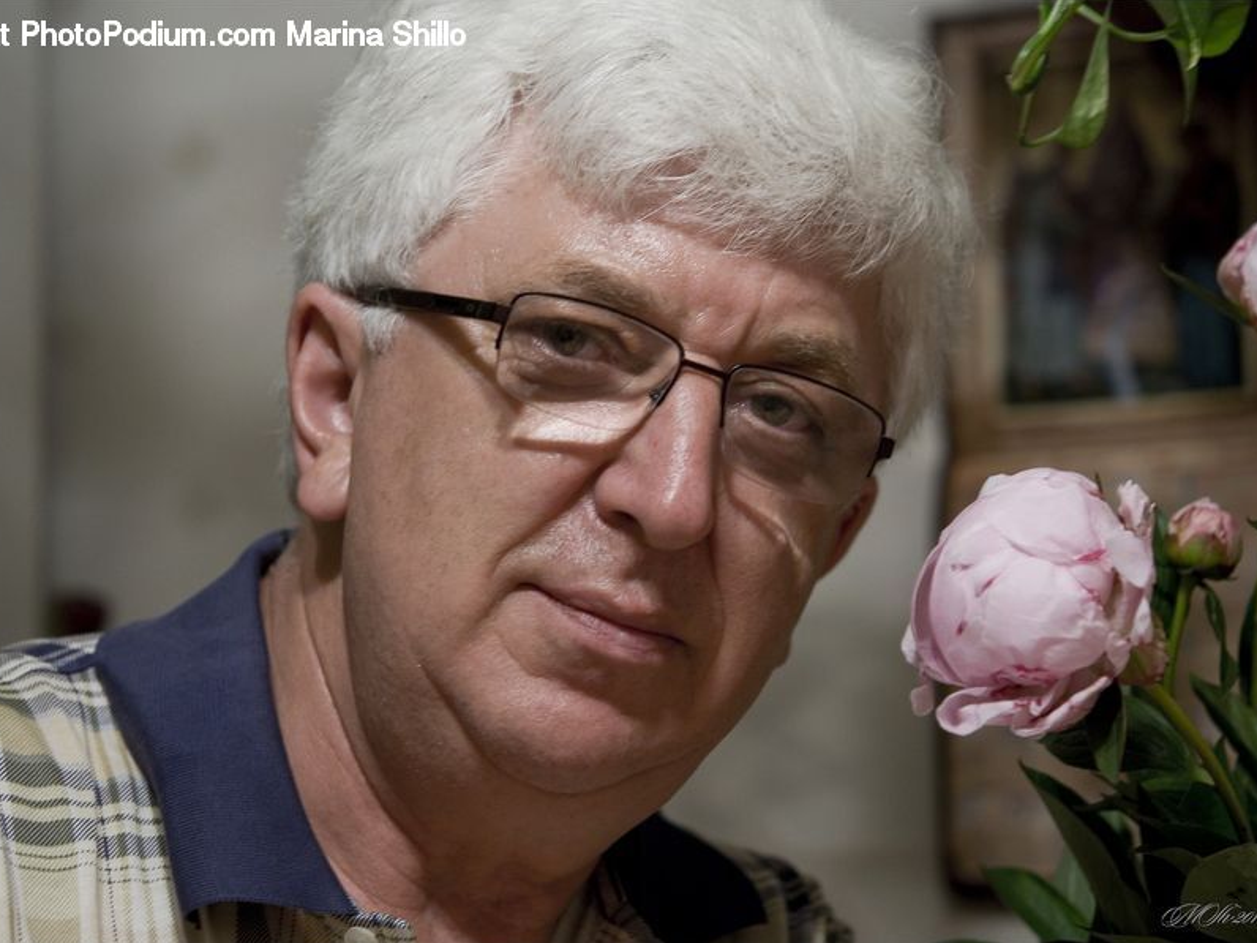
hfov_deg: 20.0
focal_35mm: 98
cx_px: 586
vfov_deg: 15.1
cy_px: 472
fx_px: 3559
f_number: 4
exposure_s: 1/13
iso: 400
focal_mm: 60
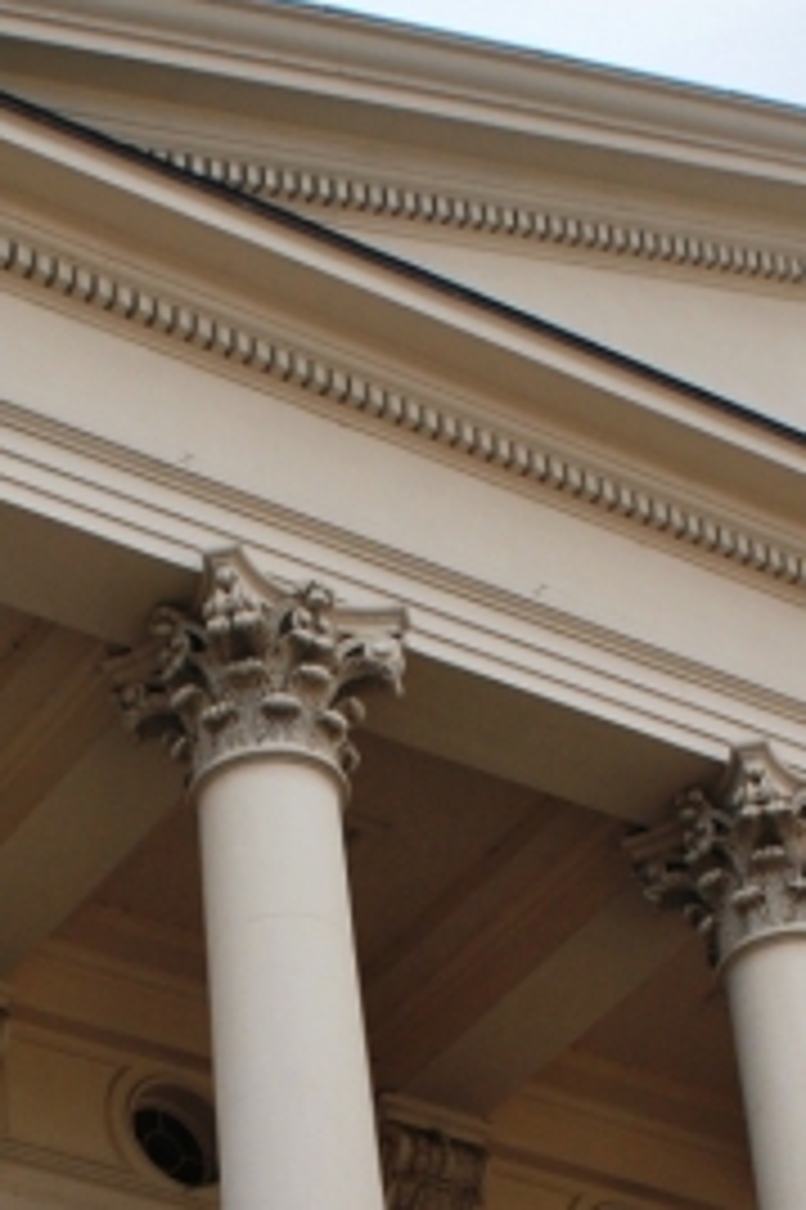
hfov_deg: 13.2
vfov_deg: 19.4
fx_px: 3463
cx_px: 225
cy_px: 1140
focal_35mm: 103
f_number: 9
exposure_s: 1/200
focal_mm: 18
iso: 100
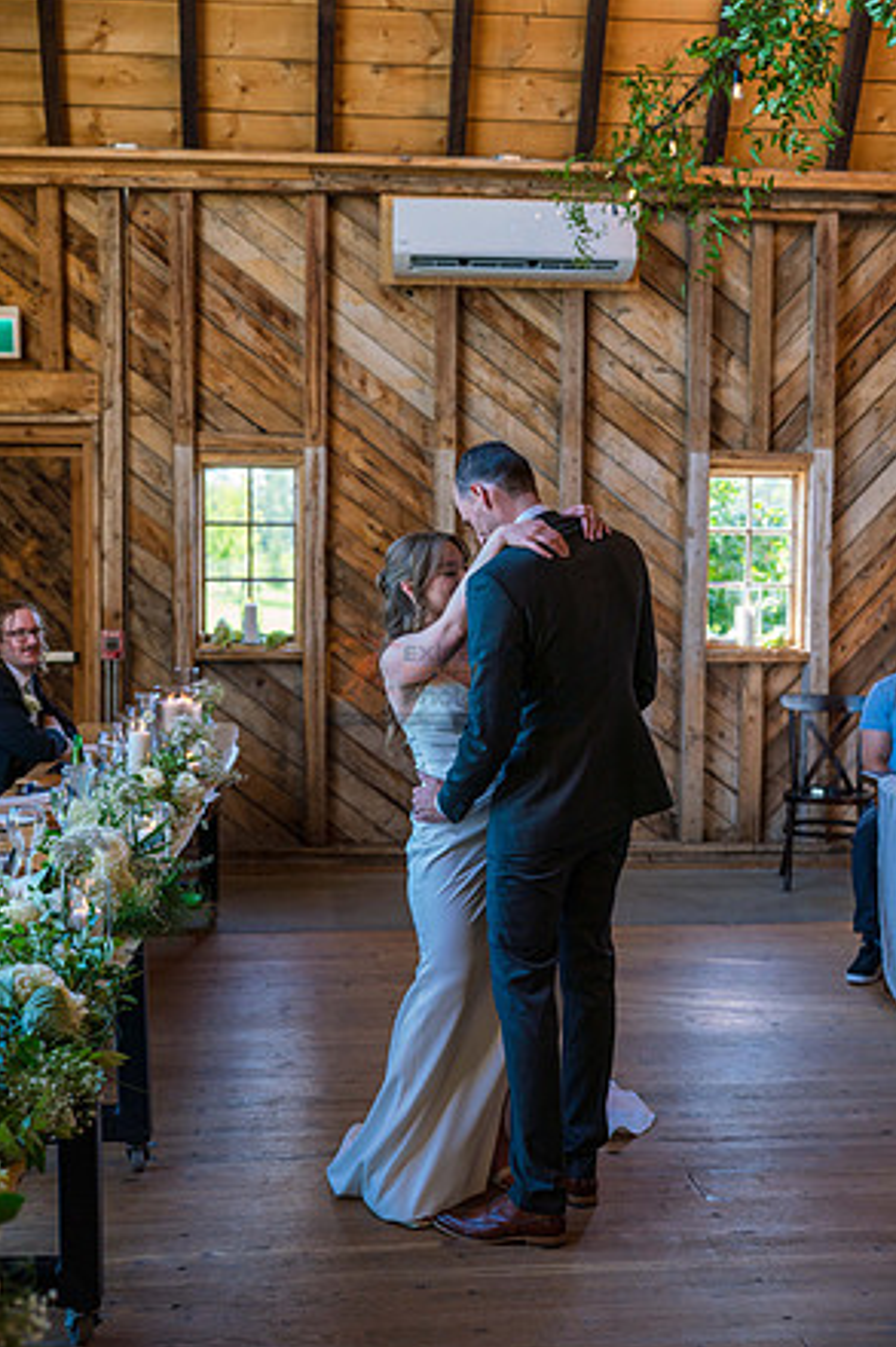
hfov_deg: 29.2
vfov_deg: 42.8
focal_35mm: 46
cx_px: 456
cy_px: 680
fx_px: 1719
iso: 400
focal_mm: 45
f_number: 3.2
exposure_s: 1/320
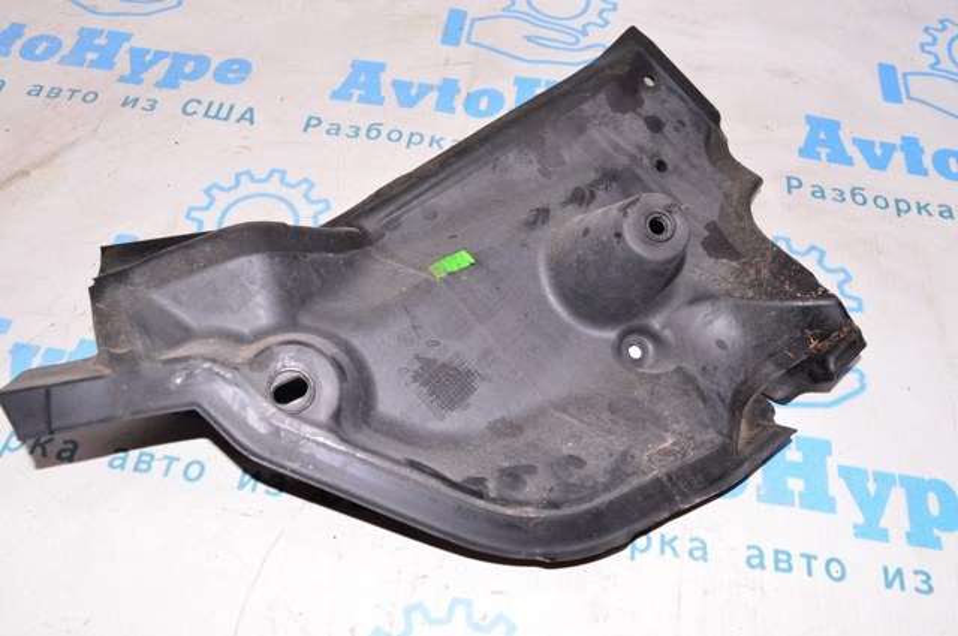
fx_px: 837
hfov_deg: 59.6
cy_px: 318
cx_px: 479
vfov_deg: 41.6
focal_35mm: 32
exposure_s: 1/200
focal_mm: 21
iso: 1600
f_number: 8
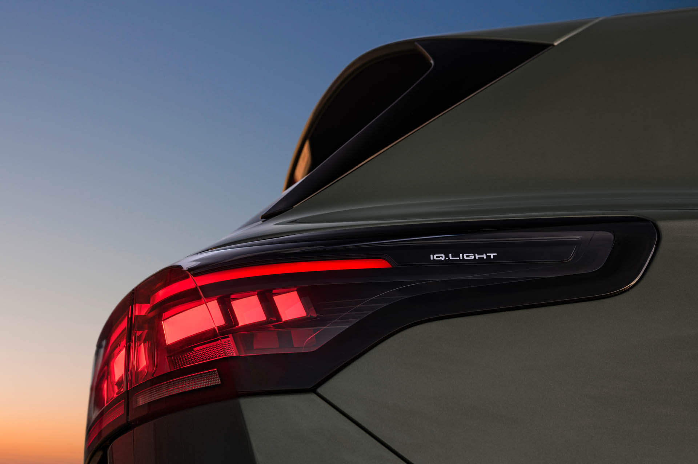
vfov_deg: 27.0
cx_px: 349
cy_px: 232
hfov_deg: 39.6
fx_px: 969
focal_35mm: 50
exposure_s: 1/25
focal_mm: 50
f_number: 8
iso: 80
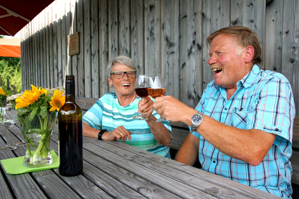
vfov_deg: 43.6
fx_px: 249
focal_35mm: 30
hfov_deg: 61.9
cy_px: 100
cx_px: 150
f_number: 5.6
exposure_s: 1/250
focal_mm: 20
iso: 100
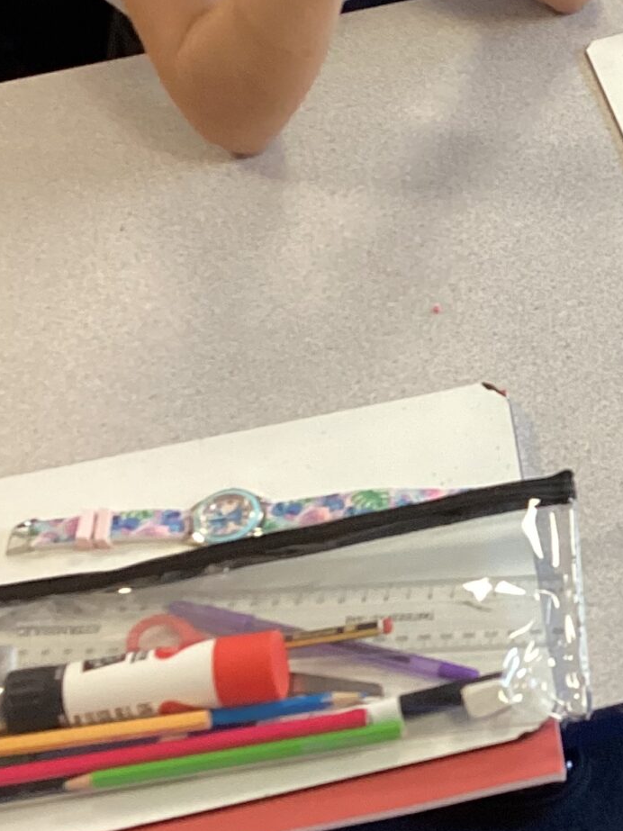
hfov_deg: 16.2
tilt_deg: -46.7
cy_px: 322
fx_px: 2064
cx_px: 813
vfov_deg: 22.7
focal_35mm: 86
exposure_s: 1/60
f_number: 2.4
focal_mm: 3.3
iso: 125
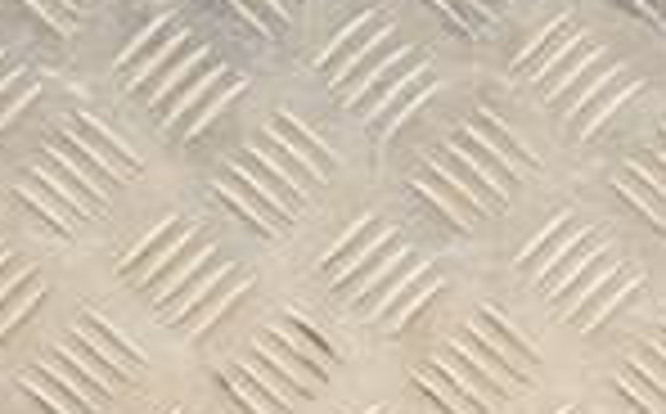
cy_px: 364
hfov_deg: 8.5
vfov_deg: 5.3
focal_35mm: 248
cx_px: 526
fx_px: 4495
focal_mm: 40
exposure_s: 1/200
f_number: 5
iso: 800
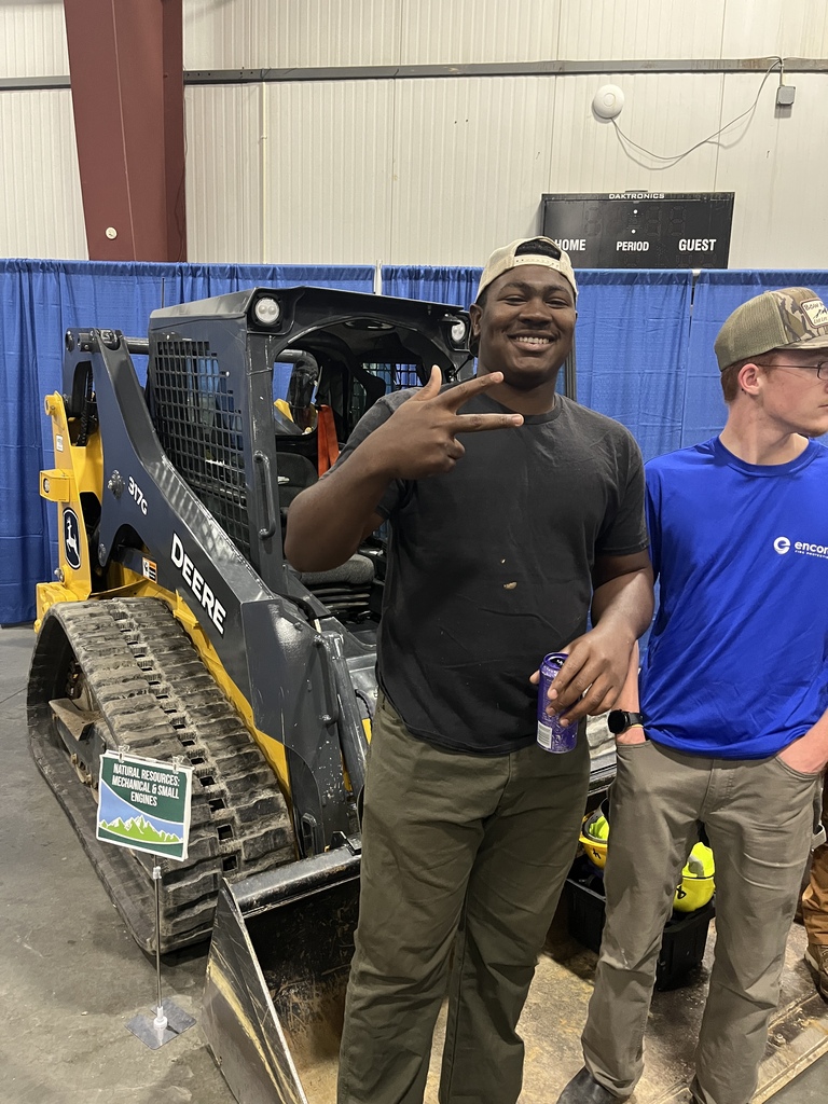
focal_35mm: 26
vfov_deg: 67.3
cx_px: 414
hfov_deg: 53.1
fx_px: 829
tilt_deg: -11.7
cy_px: 552
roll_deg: -2.1
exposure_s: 1/48
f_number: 1.6
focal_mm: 5.1
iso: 500
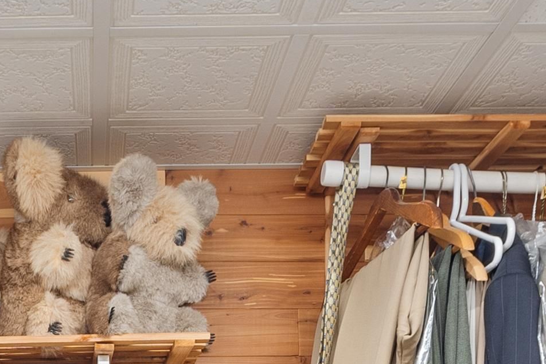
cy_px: 581
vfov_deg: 18.7
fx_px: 940
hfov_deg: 31.1
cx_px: 69
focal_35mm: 62
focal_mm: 10
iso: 320
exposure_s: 1.3
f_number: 8
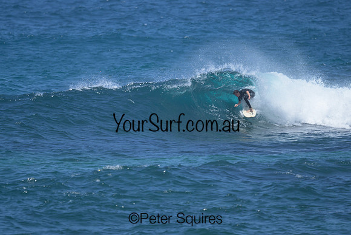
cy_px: 105
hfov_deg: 1.9
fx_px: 10729
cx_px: 146
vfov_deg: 1.3
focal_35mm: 1100
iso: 500
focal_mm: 800
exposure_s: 1/2500
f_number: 6.3
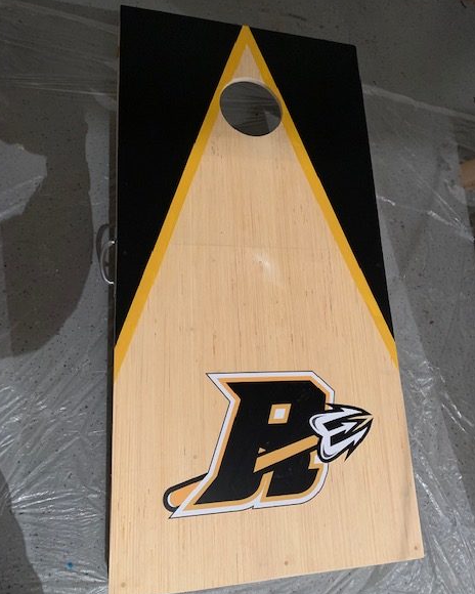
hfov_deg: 51.5
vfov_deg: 62.2
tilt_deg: -61.5
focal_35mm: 28
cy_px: 286
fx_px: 492
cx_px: 235
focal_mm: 4.25
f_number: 1.8
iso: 500
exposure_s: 1/30
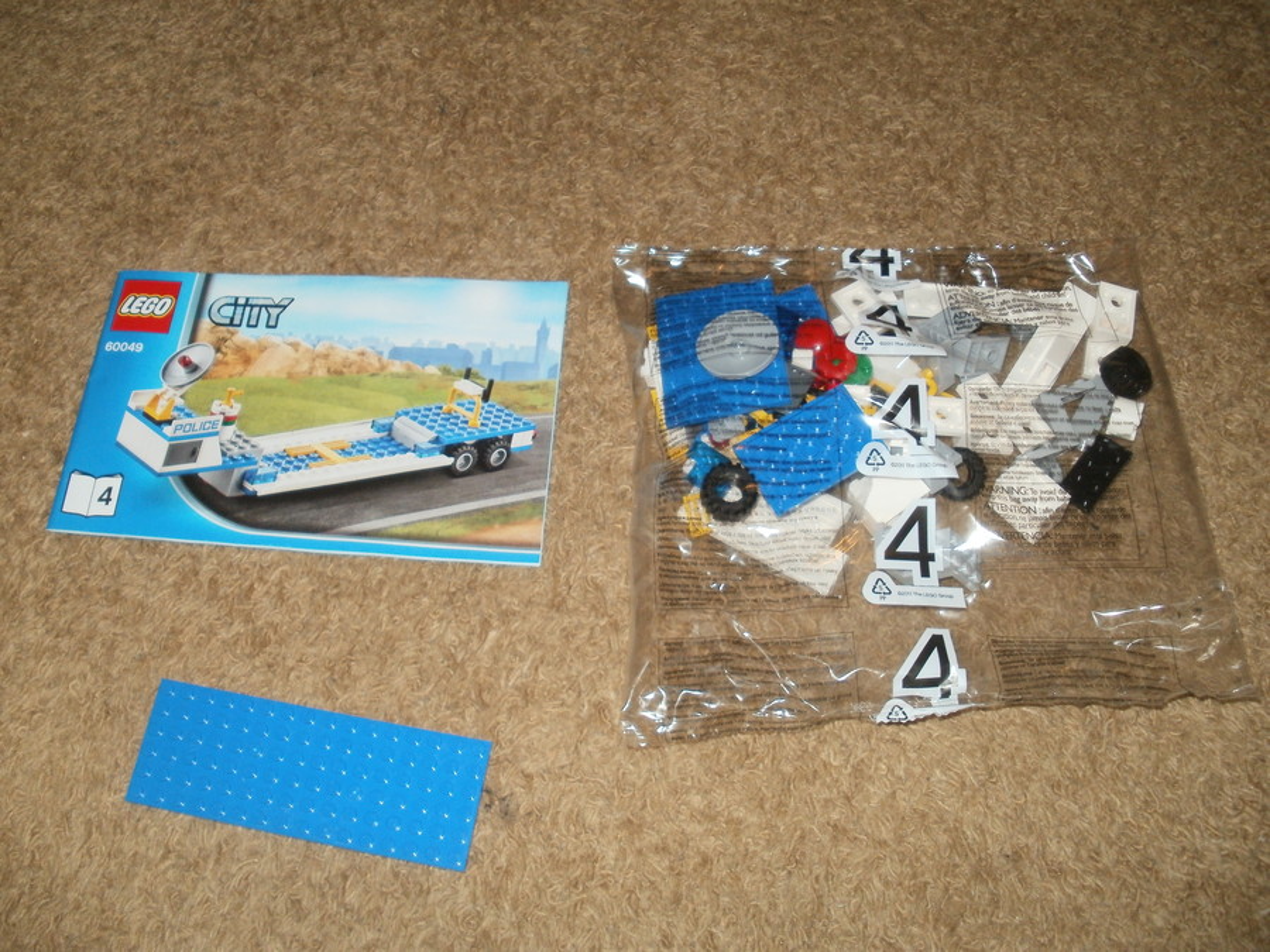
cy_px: 476
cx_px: 635
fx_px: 1321
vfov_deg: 39.7
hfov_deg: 51.4
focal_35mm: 36
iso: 125
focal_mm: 6.3
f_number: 3.5
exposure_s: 1/30
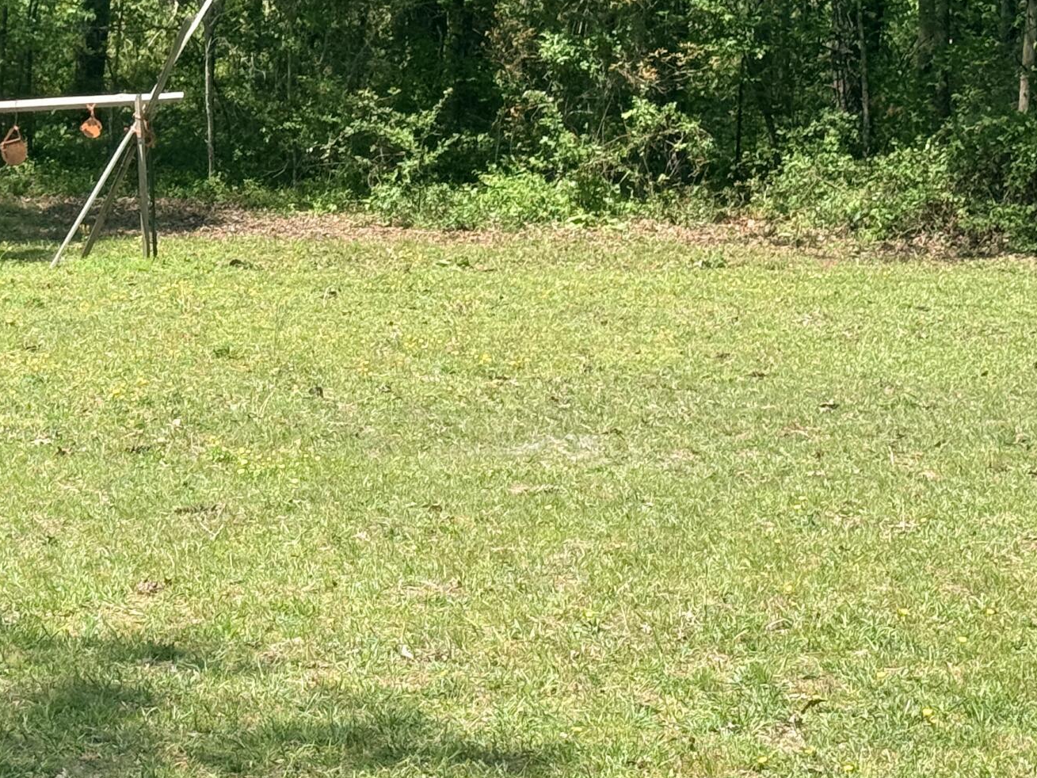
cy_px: 278
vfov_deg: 13.4
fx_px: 3296
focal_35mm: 110
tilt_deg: -3.5
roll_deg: -0.9
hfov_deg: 17.7
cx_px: 133
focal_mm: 6.76
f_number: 1.78
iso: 80
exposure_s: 1/2415
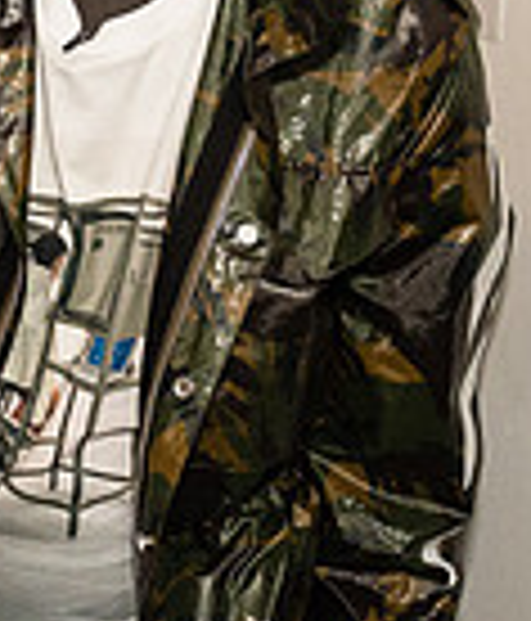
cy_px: 153
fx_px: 2360
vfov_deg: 14.9
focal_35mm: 125
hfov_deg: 12.4
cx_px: -172
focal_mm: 28
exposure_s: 1/640
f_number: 4
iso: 4000
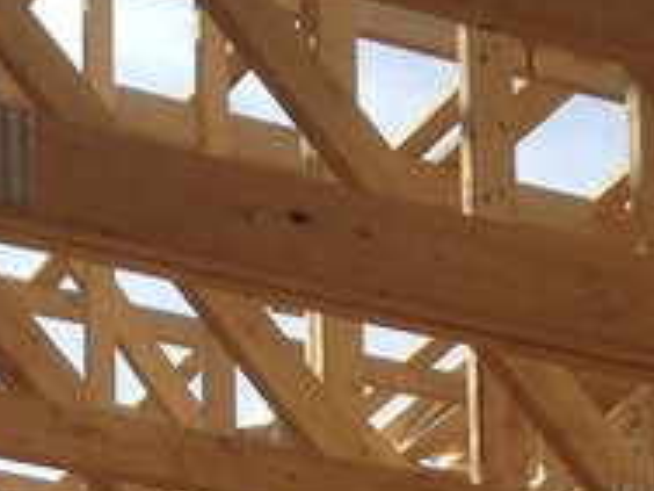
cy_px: 1026
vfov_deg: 7.5
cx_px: 108
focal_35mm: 188
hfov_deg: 10.5
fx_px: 3552
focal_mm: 4.28
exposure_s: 1/1151
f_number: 2.4
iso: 50
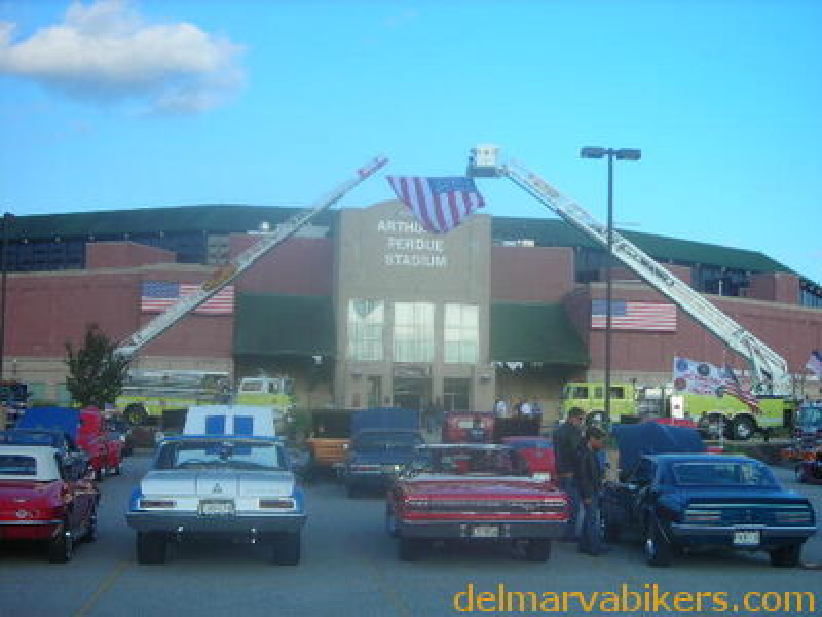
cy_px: 308
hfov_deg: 34.9
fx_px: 1306
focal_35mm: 55
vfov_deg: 26.6
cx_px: 411
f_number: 3.6
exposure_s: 1/270
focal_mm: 9.1
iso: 50
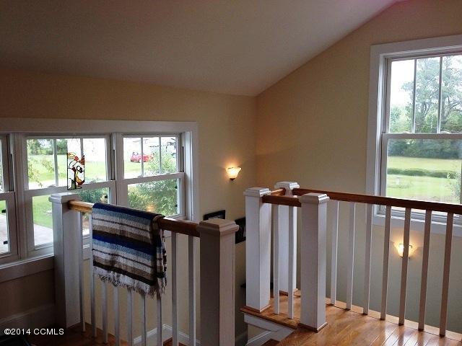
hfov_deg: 55.4
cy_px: 173
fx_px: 440
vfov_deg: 42.9
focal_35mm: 33
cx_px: 231
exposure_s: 1/141
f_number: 2.4
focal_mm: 4.12
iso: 50
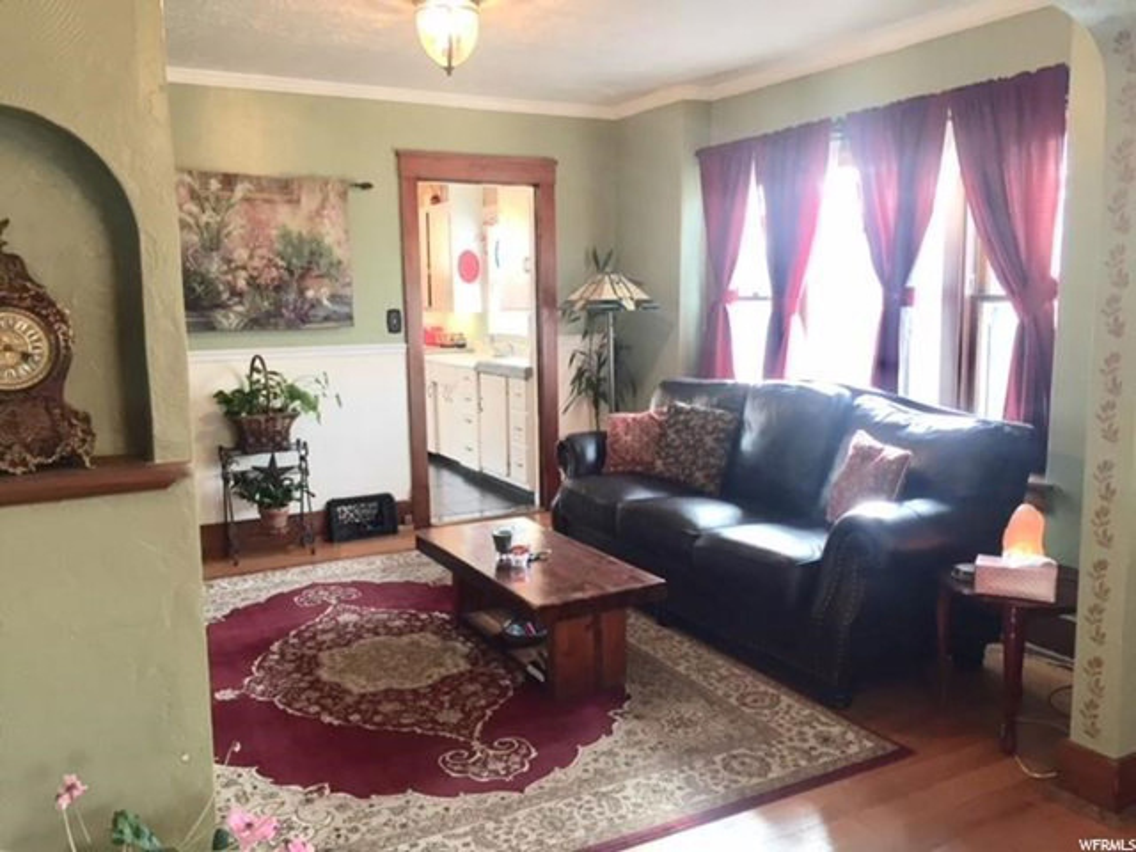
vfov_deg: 48.2
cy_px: 426
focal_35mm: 29
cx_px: 568
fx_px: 952
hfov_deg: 61.7
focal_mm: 4.15
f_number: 2.2
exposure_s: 1/30
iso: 64
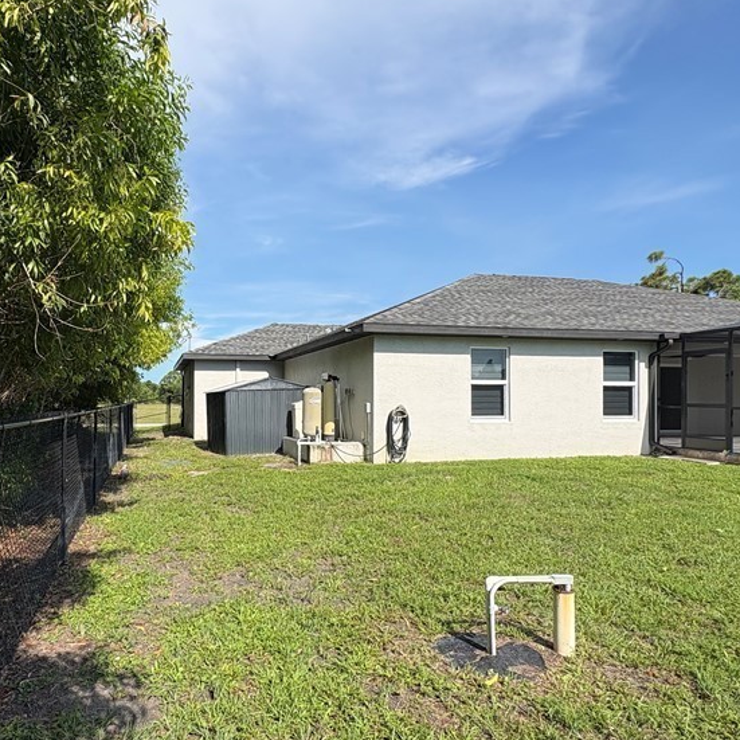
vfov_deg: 67.2
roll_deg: +1.0
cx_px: 251
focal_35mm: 23
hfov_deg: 65.6
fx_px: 556
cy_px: 396
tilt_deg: +0.2
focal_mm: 2.22
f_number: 2.2
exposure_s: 1/1976
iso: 40
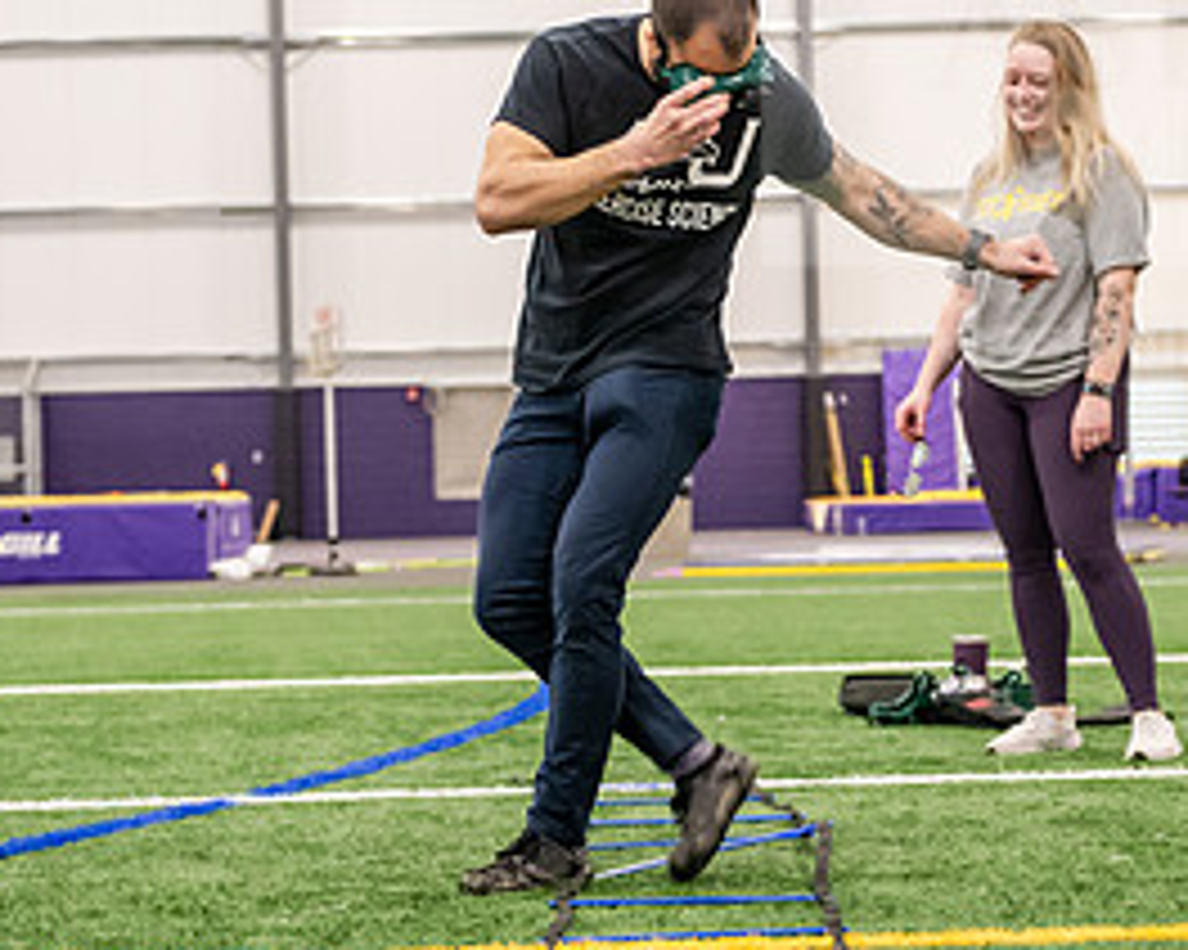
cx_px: 626
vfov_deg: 14.9
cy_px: 434
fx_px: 3620
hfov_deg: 18.6
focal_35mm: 103
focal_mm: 50
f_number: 3.2
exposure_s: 1/125
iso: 2000
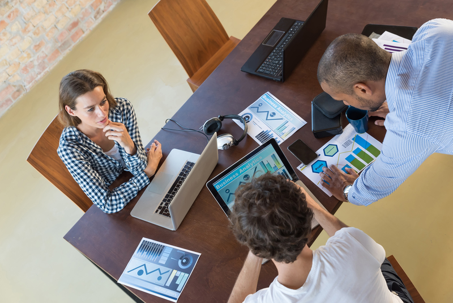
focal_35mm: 48
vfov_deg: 28.1
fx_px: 604
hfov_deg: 41.1
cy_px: 152
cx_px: 226
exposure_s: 1/160
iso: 500
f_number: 5
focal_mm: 48
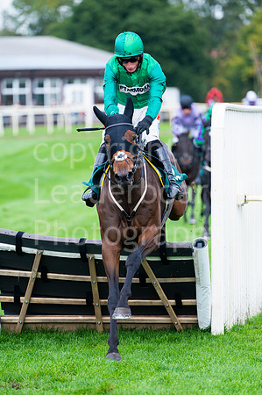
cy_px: 198
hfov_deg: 4.9
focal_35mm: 280
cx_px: 131
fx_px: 3064
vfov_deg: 7.4
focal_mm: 280
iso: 640
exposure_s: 1/1000
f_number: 4
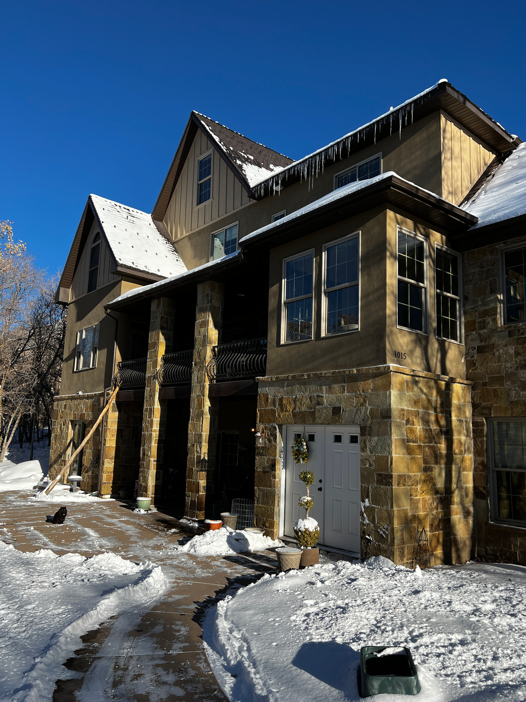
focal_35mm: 26
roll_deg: -2.9
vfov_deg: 67.3
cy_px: 351
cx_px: 263
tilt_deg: +9.4
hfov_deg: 53.1
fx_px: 527
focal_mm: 5.7
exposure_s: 1/3460
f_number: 1.5
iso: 50
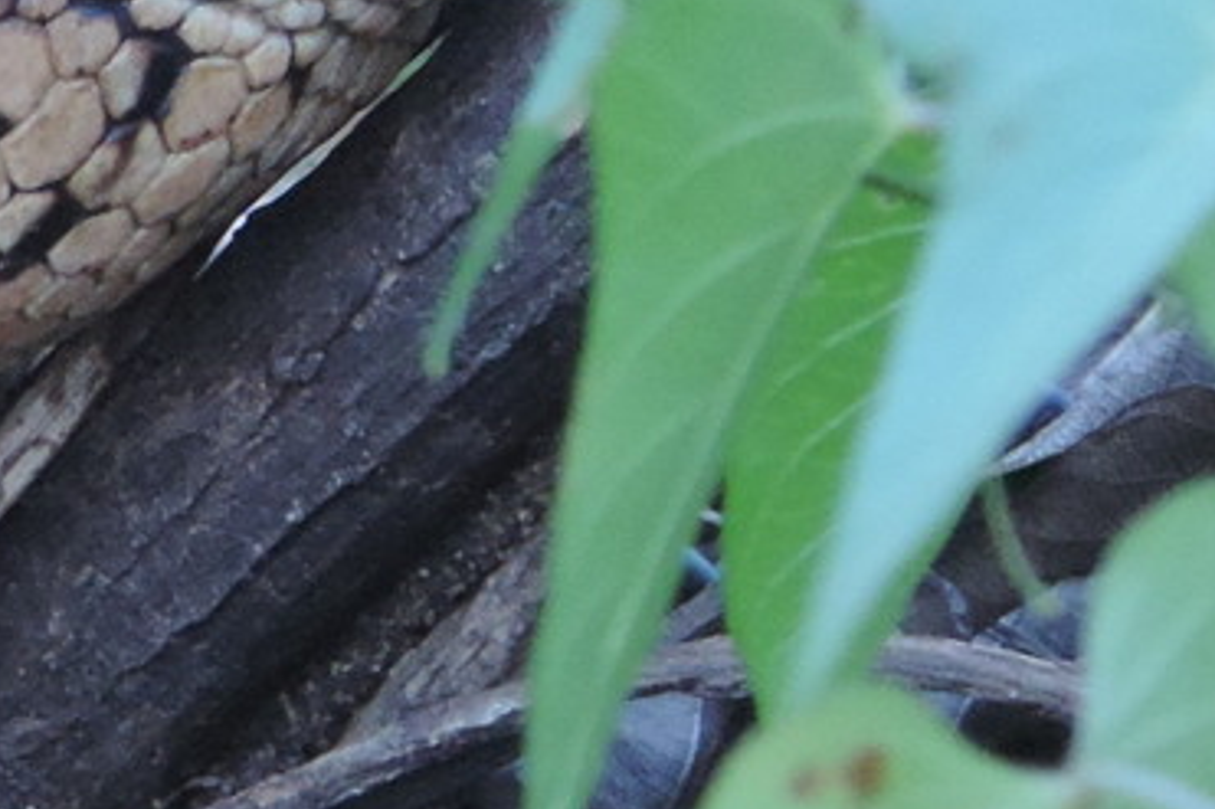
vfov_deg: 0.4
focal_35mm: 3444
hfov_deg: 0.6
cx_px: -1297
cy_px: 560
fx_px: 116178
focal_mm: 107
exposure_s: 1/60
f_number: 4.9
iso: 400
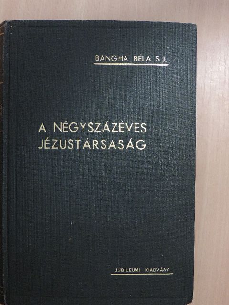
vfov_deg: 40.4
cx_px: 114
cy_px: 152
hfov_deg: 30.9
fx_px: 415
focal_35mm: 47
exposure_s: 1/60
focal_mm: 8.3
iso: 1600
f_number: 3.5
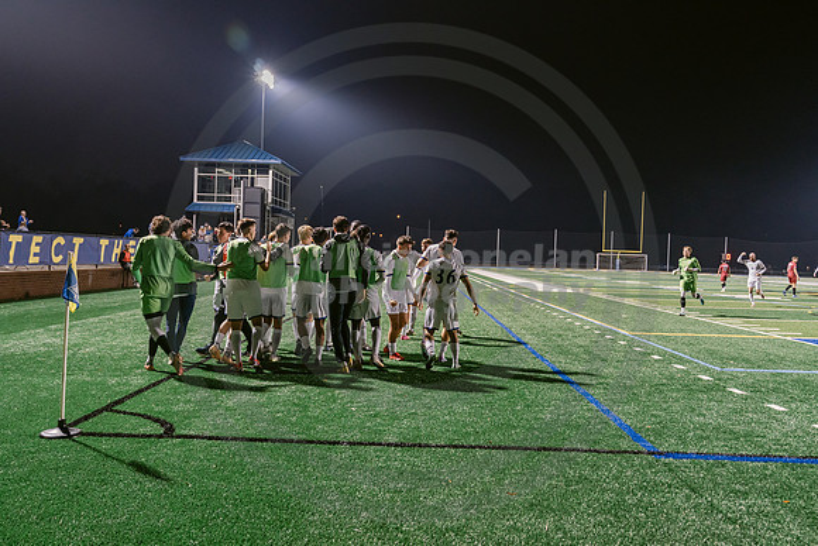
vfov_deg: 41.1
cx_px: 409
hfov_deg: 58.7
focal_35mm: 32
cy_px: 273
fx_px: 727
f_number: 4
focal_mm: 32
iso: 2500
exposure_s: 1/80
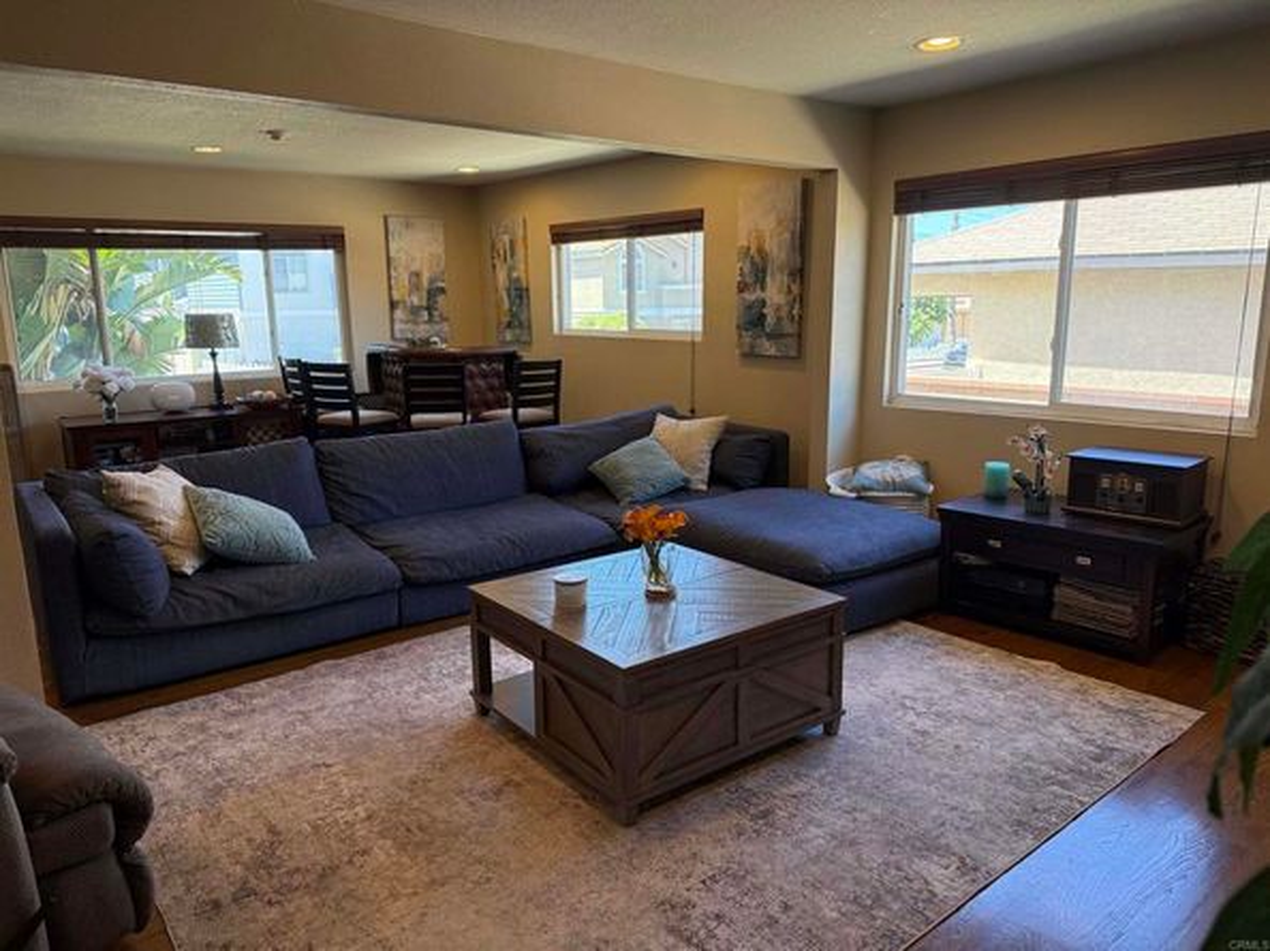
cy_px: 476
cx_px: 635
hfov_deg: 71.6
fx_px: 880
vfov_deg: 56.8
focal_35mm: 24
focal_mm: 6.76
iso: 200
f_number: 1.78
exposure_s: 1/226
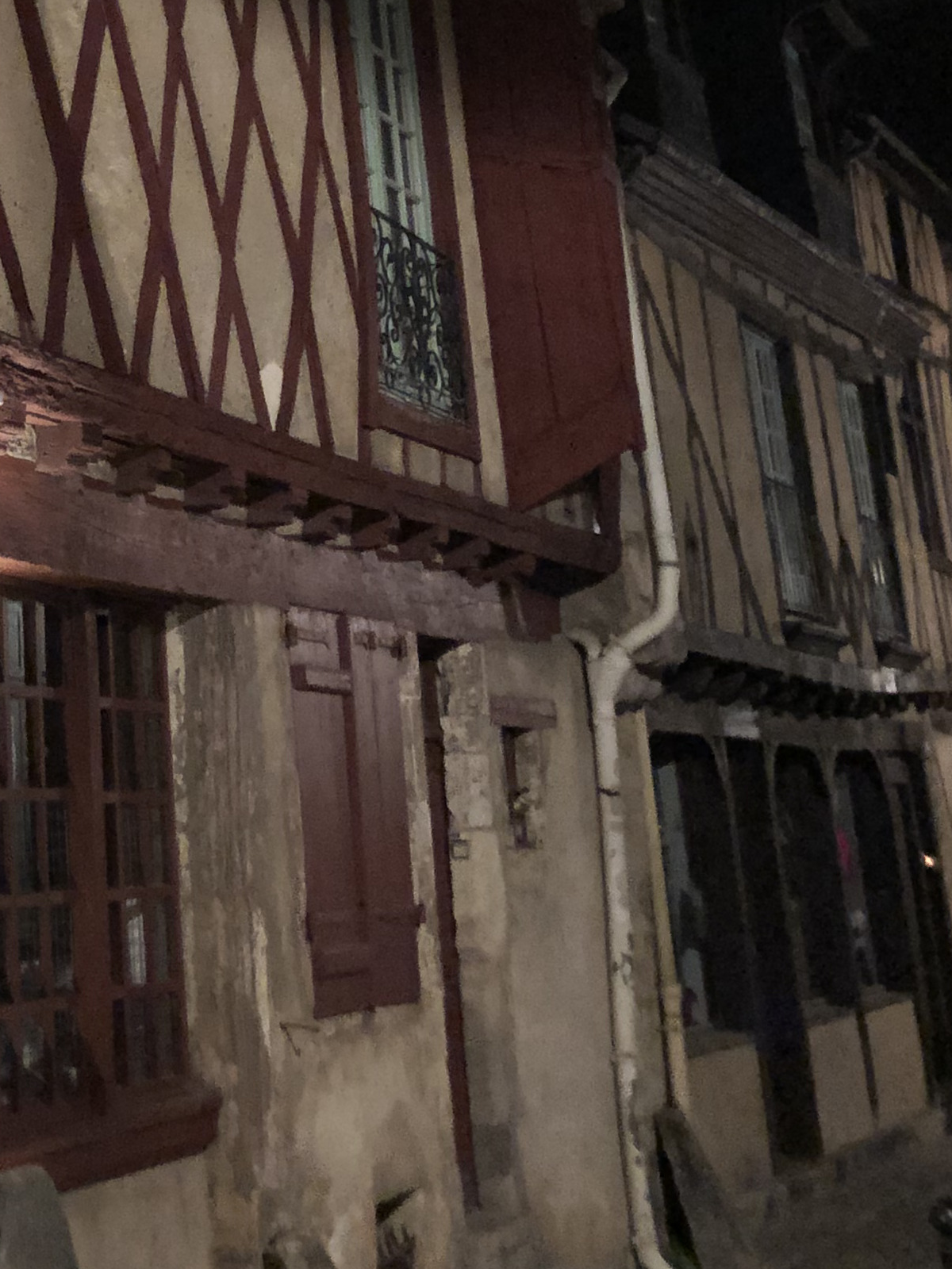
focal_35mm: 70
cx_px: -182
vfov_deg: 26.1
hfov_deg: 19.8
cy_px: -46
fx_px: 2567
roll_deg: +1.9
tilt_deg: +19.4
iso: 800
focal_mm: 4
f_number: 1.8
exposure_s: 1/17
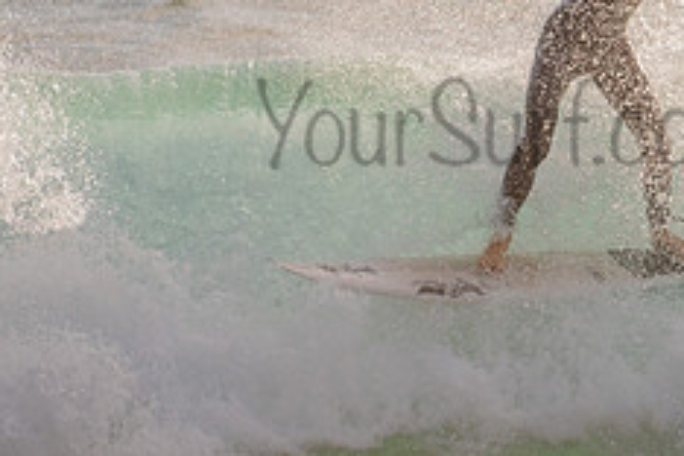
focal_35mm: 1520
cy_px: 81
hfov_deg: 1.4
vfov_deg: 0.9
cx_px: 537
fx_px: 28878
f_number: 5.6
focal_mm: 500
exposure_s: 1/2000
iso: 125
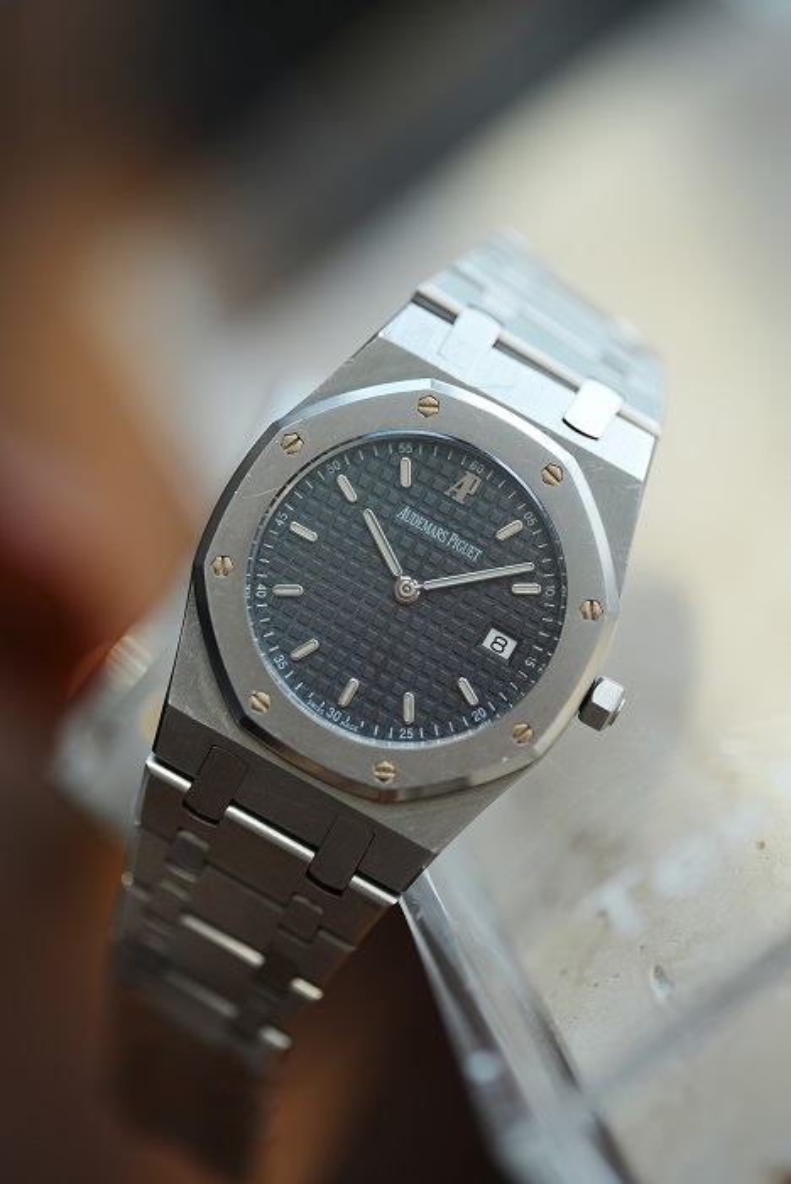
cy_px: 592
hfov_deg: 13.1
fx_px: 3457
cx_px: 396
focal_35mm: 105
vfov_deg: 19.4
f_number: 2.8
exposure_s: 1/250
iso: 500
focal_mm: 105
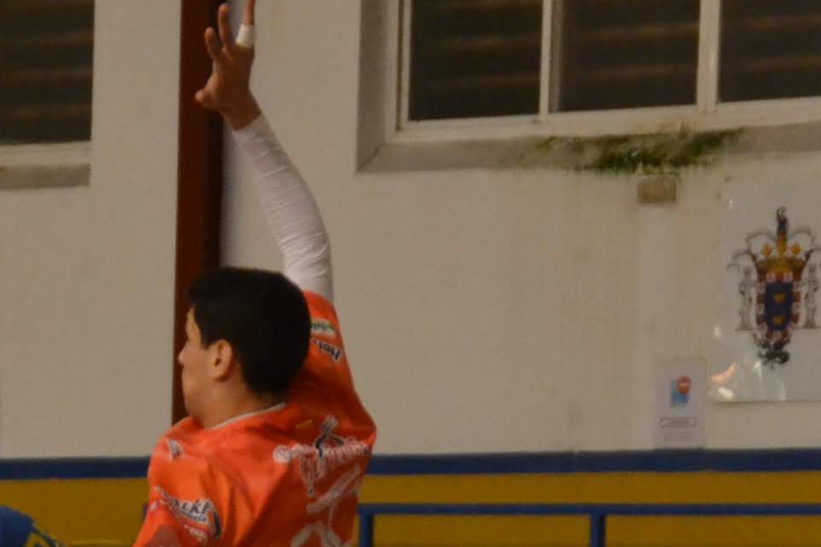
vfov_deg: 4.2
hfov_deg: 6.3
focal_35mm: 325
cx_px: 232
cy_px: 856
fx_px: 7411
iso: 2200
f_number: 5
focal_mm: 60
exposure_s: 1/500
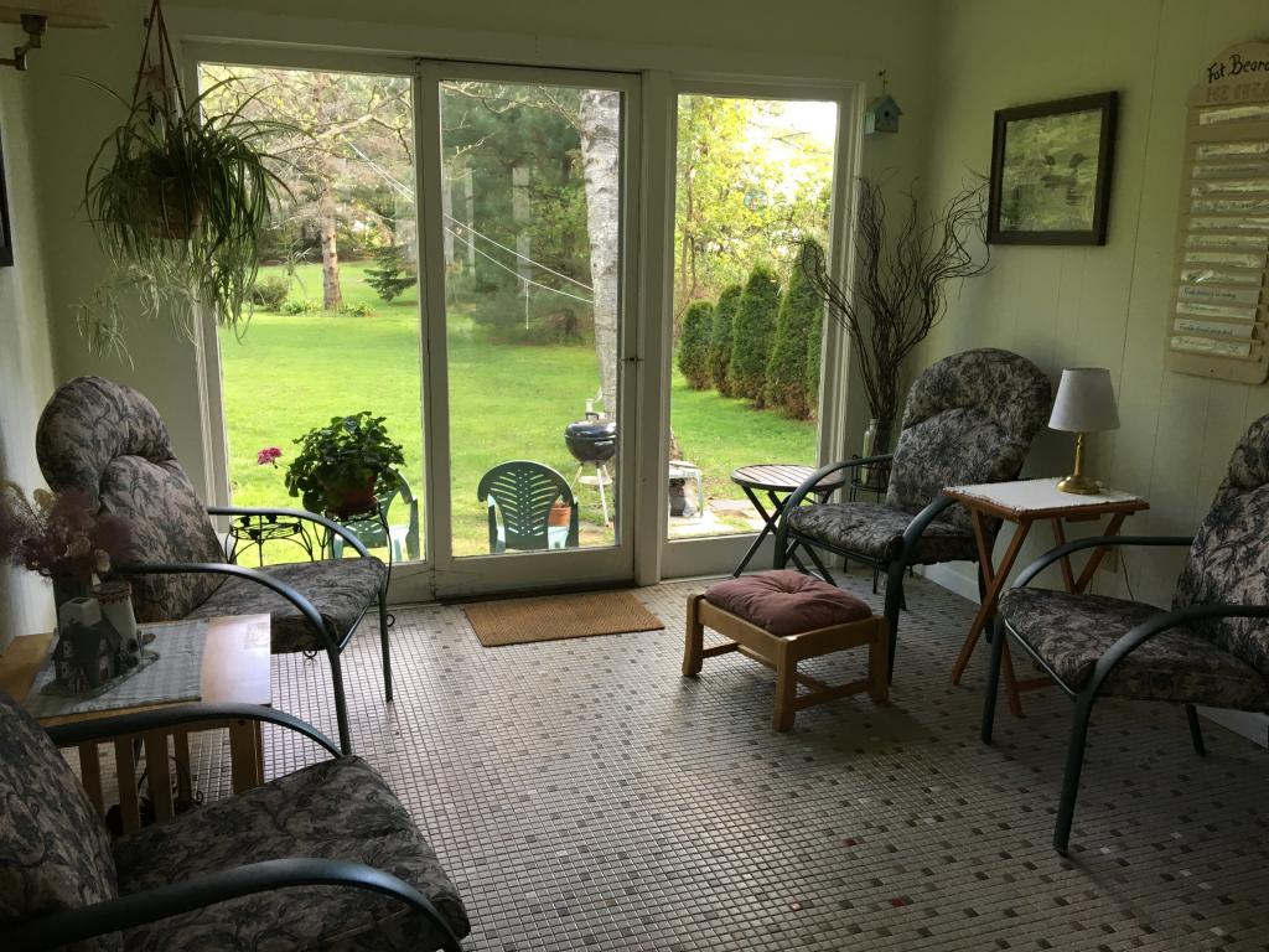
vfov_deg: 48.2
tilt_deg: -11.7
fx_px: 1063
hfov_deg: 61.7
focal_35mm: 29
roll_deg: -1.2
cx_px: 634
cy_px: 476
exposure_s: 1/30
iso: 32
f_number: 2.2
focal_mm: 4.15
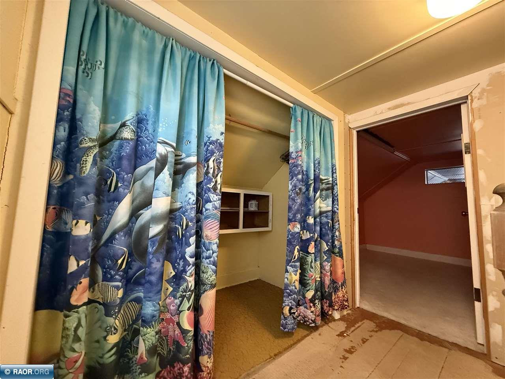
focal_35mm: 14
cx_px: 252
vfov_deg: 85.7
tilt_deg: +5.7
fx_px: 204
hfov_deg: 102.1
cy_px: 190
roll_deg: -1.7
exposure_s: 1/60
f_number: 2.2
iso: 800
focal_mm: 2.22
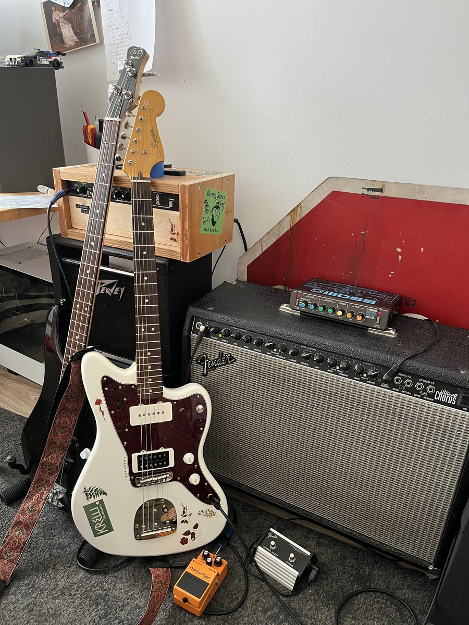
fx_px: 470
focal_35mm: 26
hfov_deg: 53.1
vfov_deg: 67.3
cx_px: 234
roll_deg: -2.6
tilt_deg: -25.1
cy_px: 312
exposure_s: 1/60
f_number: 1.6
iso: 250
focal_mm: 5.1
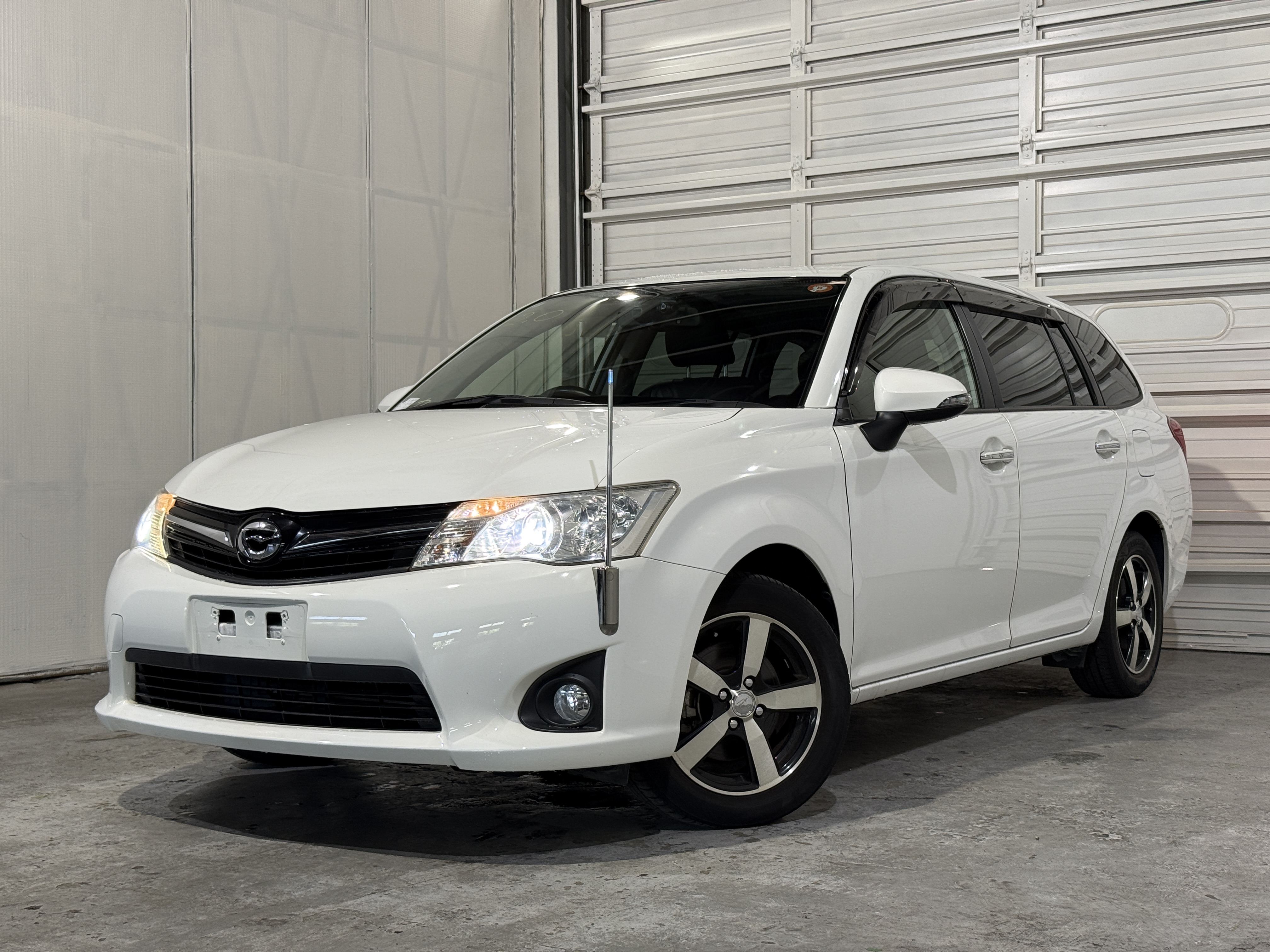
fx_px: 1761
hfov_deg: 39.7
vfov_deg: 30.3
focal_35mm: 48
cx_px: 635
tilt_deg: -0.1
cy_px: 476
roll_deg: -0.2
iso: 64
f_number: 1.78
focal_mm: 6.76
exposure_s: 1/60
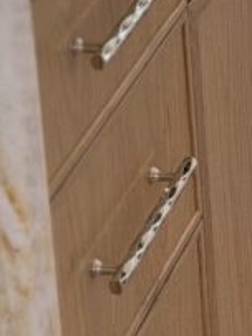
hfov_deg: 6.1
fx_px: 2351
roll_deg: +1.5
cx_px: 288
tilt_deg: -17.0
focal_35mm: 242
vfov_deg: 7.8
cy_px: -324
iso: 125
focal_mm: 6.76
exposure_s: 1/218
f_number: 1.78
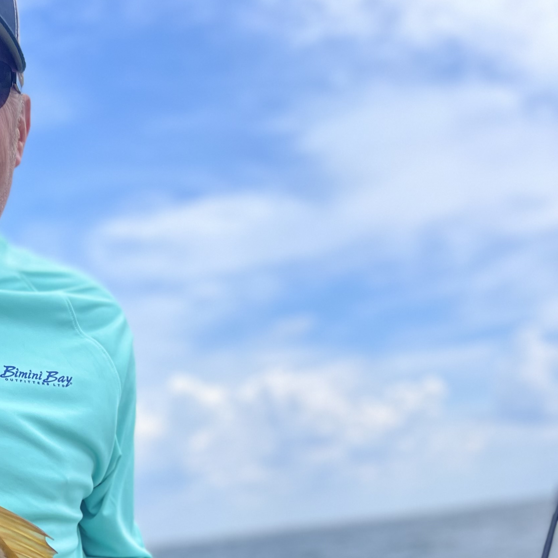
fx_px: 1003
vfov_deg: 28.6
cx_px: 59
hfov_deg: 29.8
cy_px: 595
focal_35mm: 55
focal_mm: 5.1
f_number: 1.6
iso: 50
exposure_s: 1/5618
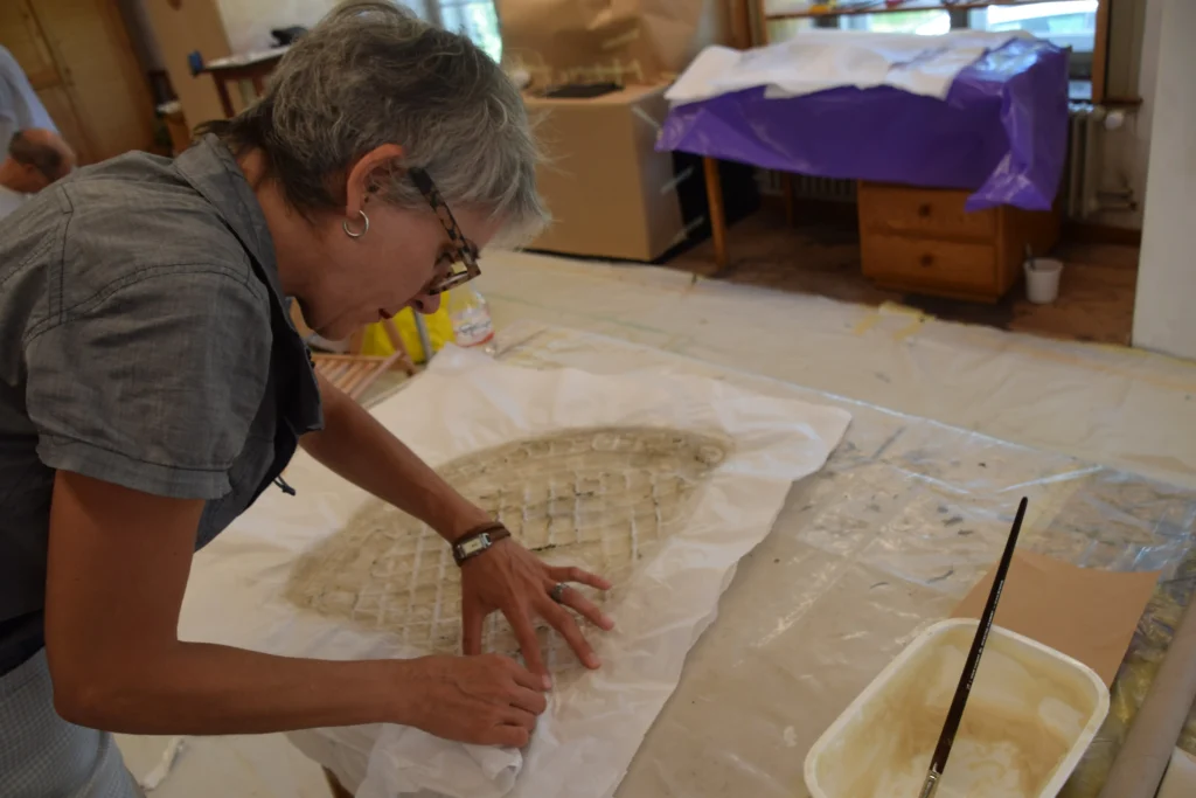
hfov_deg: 67.4
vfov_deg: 47.9
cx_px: 598
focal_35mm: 27
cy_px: 399
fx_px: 897
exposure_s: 1/100
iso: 400
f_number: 5
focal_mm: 18
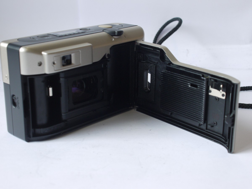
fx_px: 437
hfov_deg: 32.2
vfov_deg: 24.4
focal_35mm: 60
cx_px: 126
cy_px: 94
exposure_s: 1/40
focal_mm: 30
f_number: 7.1
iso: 400
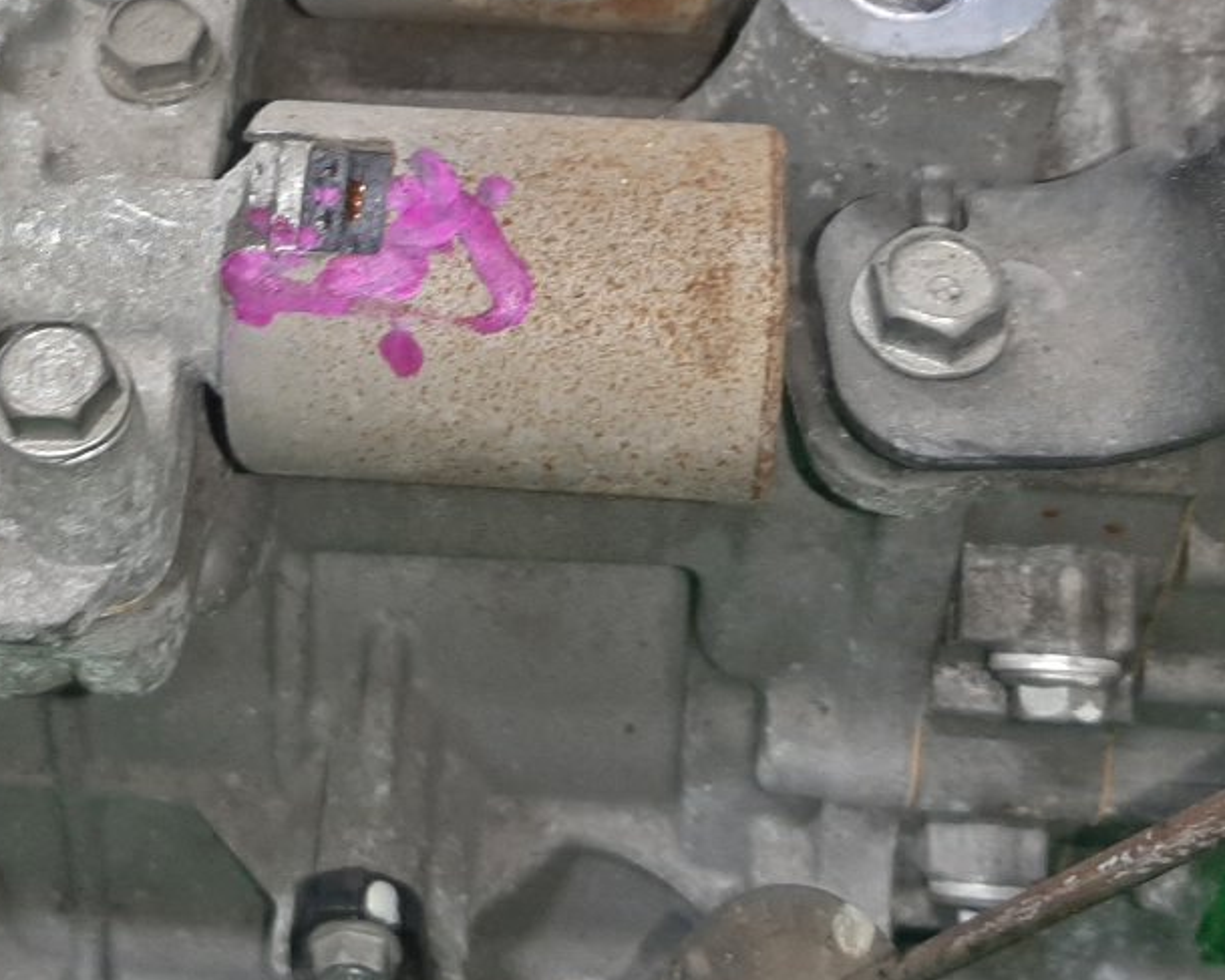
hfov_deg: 31.2
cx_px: 422
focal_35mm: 60
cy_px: 219
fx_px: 2175
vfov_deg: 25.0
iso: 101
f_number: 1.7
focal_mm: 3.93
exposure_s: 1/50
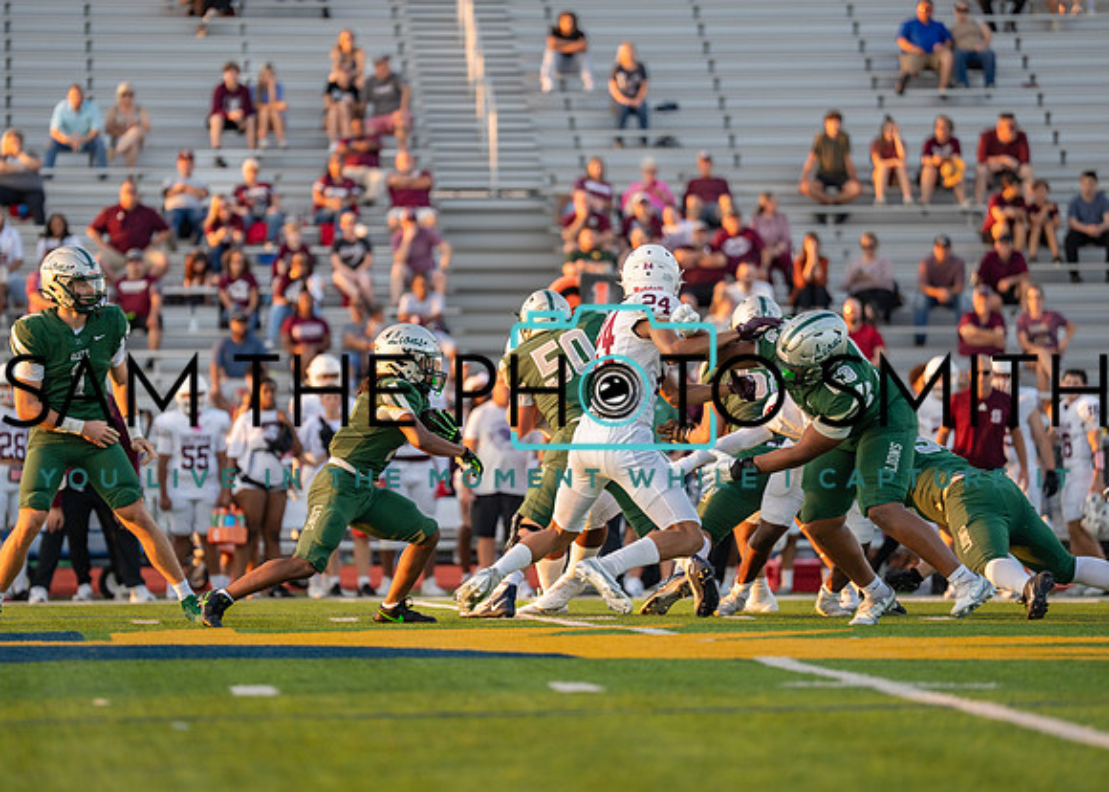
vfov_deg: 6.2
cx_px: 478
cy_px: 375
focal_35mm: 233
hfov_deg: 8.7
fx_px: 7331
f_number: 2.8
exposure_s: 1/1250
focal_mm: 200
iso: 500
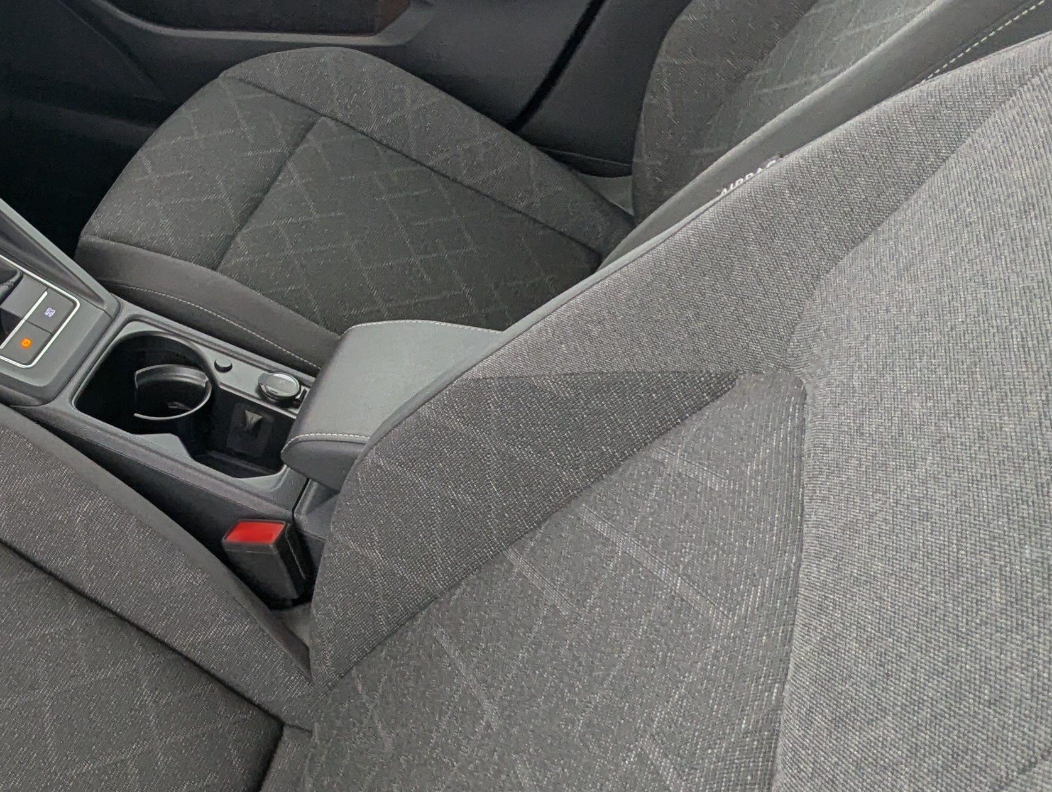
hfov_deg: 41.9
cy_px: 396
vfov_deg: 36.9
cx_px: 18
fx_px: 1187
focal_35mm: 39
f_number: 2.2
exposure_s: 1/48.3
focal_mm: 2.35
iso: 64
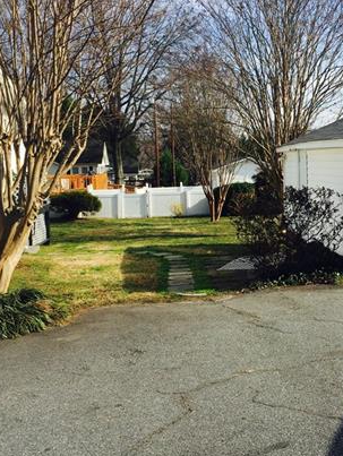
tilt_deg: -5.5
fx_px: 607
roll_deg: +0.1
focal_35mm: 46
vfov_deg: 41.2
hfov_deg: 31.0
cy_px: 234
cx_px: 261
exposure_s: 1/1721
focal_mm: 4.15
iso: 32
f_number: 2.2
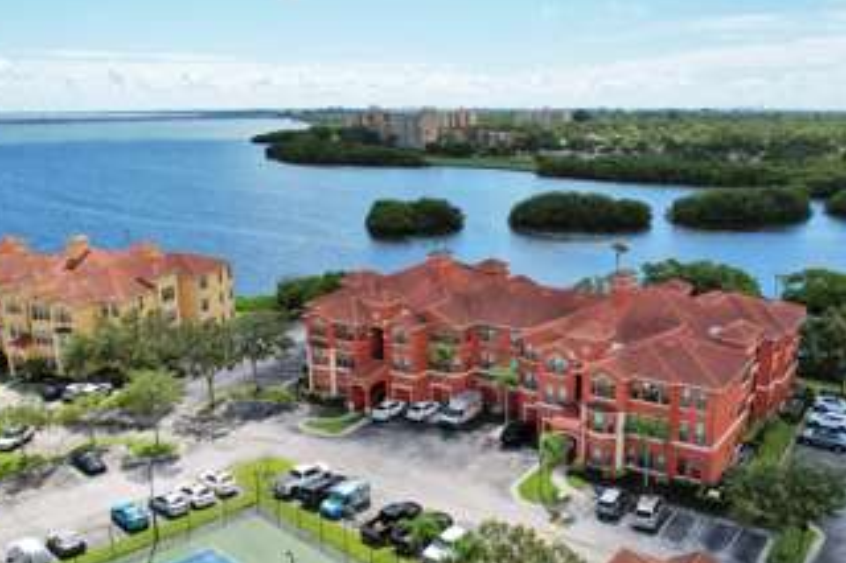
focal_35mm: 33
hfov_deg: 57.1
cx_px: 468
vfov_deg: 39.9
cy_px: 316
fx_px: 775
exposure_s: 1/2000
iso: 100
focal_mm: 8.4
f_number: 2.8
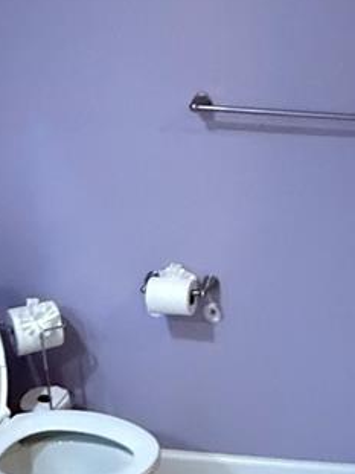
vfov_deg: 35.5
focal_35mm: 54
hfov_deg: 25.2
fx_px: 739
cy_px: 270
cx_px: 382
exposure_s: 1/60
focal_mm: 2.22
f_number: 2.2
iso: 800
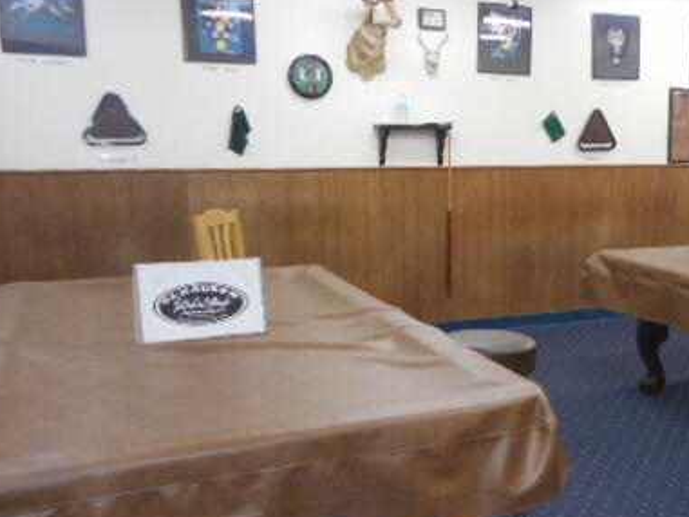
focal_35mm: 42
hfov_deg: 42.8
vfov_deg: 34.3
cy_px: 284
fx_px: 836
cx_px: 550
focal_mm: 4.5
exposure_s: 1/25
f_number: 3.7
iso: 360
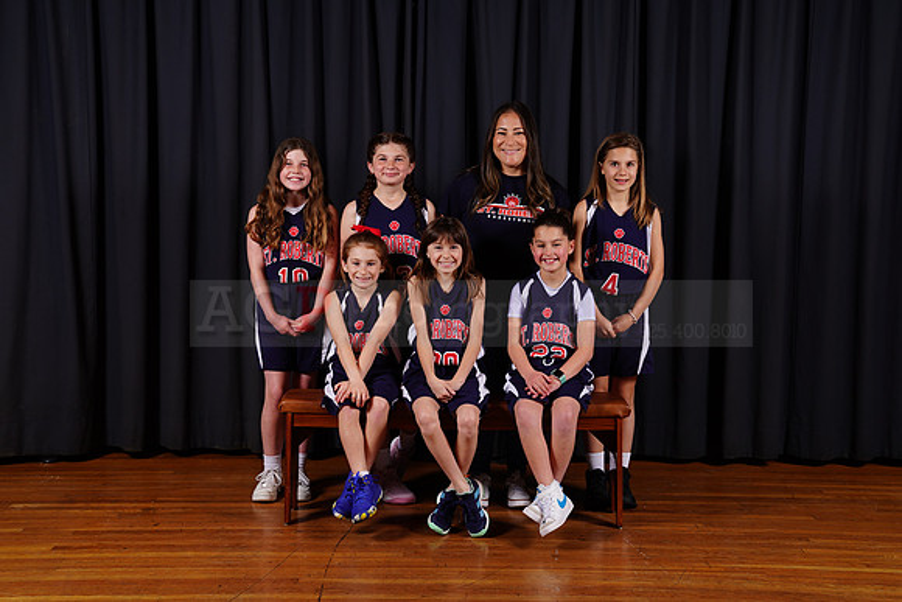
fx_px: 1428
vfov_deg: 23.8
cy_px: 301
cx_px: 451
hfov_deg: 35.0
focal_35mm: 57
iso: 200
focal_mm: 57
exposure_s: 1/200
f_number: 5.6
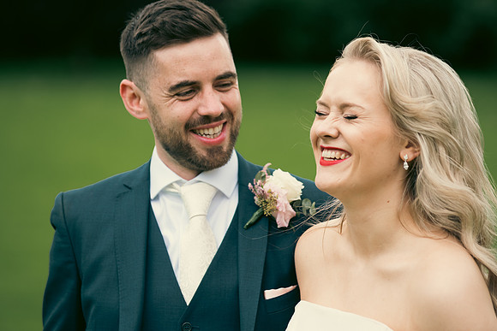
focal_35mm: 170
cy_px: 166
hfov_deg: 12.1
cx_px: 248
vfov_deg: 8.1
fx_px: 2347
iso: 160
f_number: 3.5
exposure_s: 1/320
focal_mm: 170
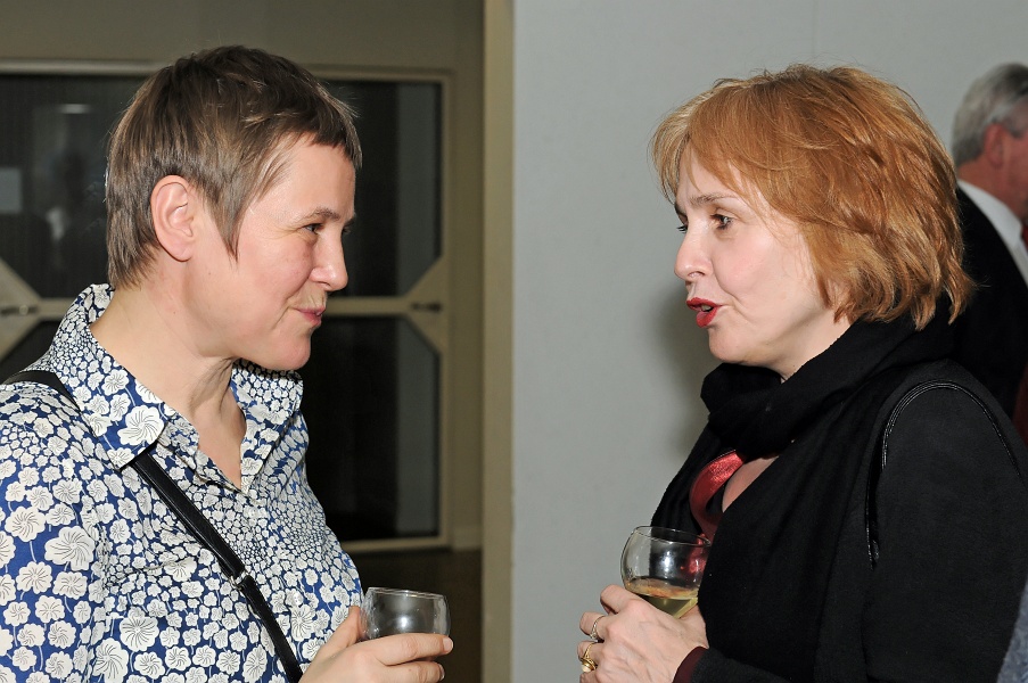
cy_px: 342
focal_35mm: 87
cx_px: 514
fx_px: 2482
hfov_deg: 23.4
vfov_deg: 15.7
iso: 400
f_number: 5.6
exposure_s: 1/60
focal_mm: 58
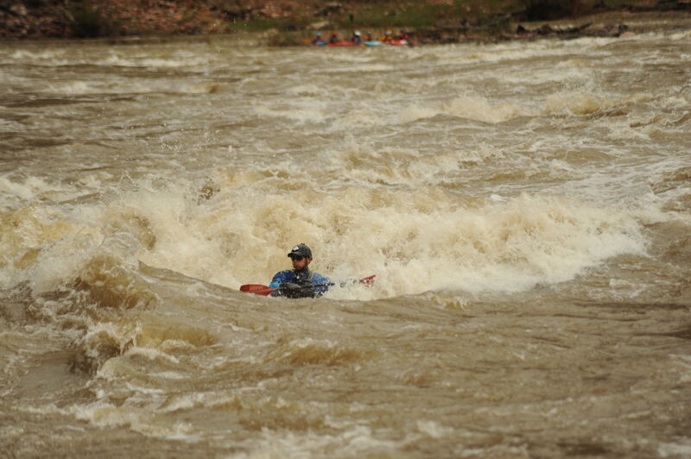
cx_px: 346
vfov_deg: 4.6
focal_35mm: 300
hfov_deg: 6.9
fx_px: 5753
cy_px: 230
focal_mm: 300
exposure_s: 1/500
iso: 320
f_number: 5.6
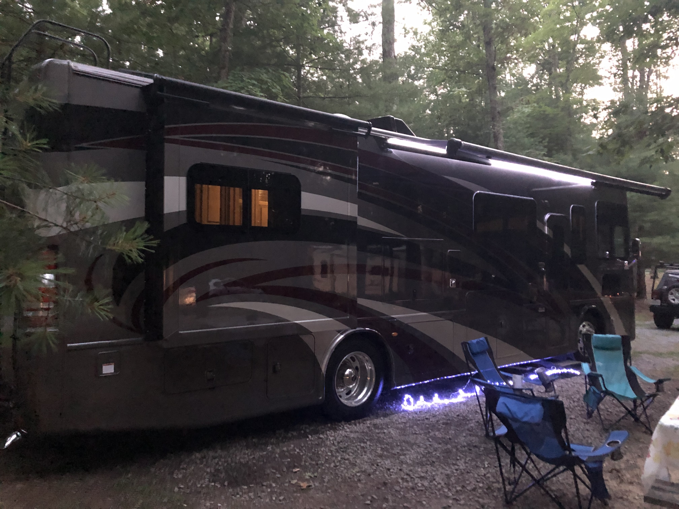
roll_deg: -0.4
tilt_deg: +0.9
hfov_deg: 63.4
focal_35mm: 28
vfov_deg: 49.7
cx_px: 340
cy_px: 254
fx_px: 549
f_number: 1.8
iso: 400
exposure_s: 1/4
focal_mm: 3.99
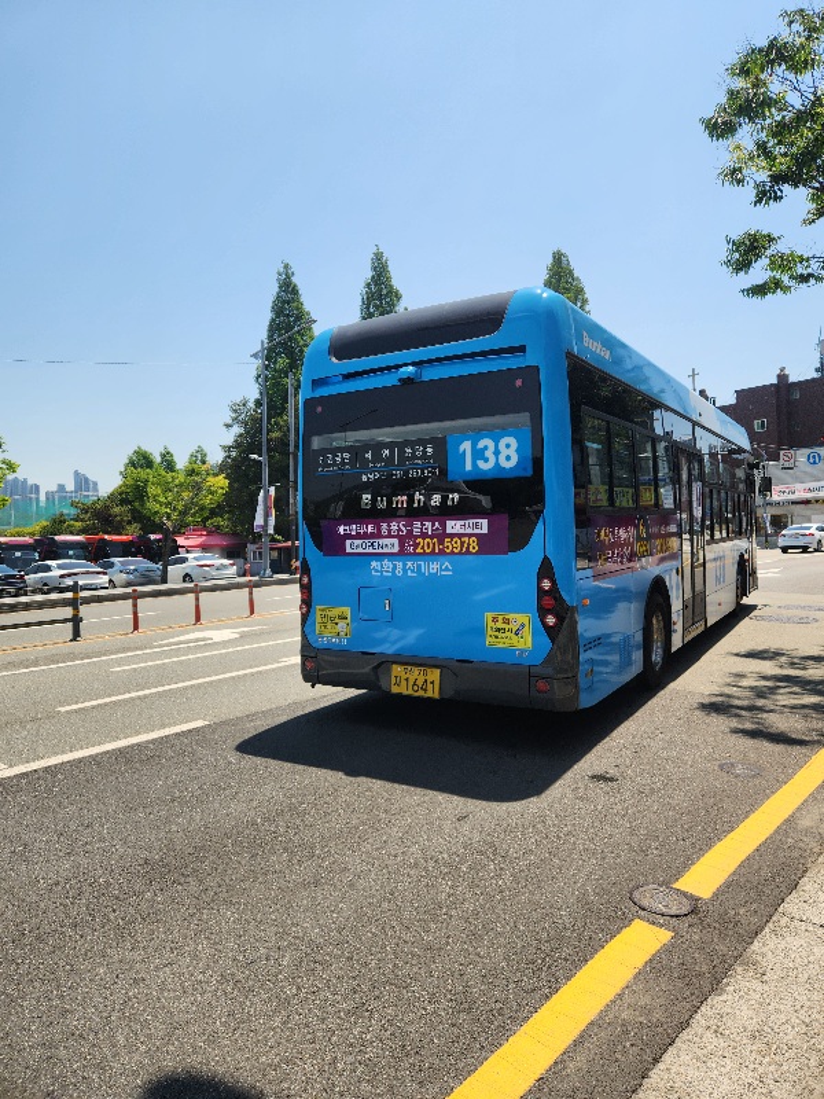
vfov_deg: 73.9
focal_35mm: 23
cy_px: 550
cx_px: 412
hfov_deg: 58.9
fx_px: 730
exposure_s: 1/1667
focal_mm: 5.4
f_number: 1.8
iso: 20
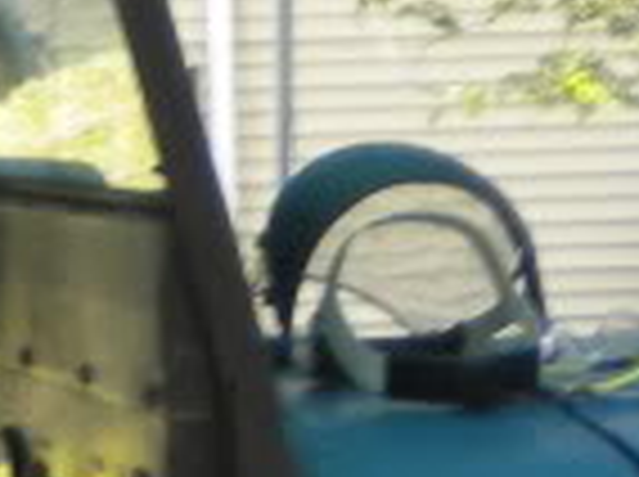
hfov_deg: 7.7
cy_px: 1040
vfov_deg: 5.7
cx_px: -256
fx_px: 4662
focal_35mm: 253
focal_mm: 6.3
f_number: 3.1
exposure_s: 1/139
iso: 80
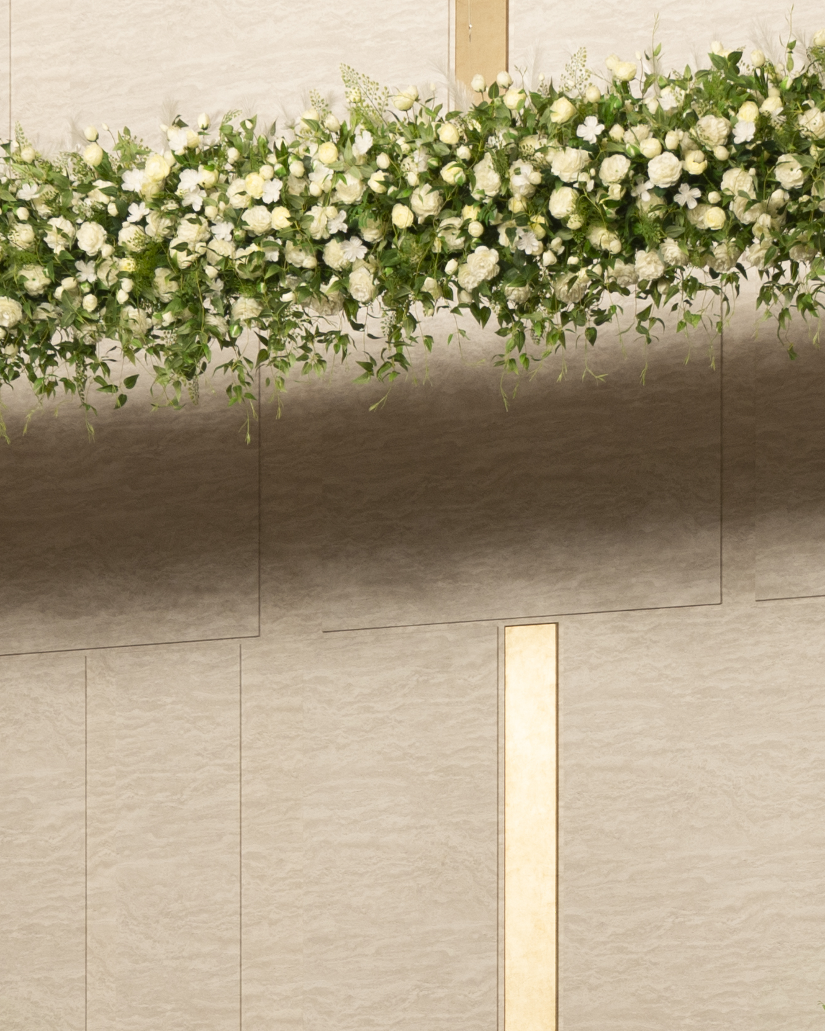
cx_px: 237
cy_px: 975
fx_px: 3632
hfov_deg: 12.9
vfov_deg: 15.9
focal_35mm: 119
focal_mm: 35
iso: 100
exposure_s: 1.6
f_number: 8
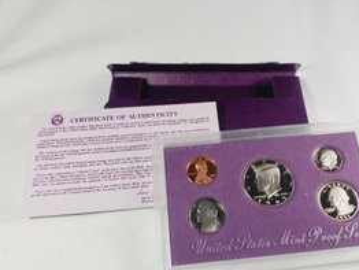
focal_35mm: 34
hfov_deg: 53.6
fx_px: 353
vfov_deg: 41.8
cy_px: 150
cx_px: 213
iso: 80
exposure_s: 1/120
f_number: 2.4
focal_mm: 4.3
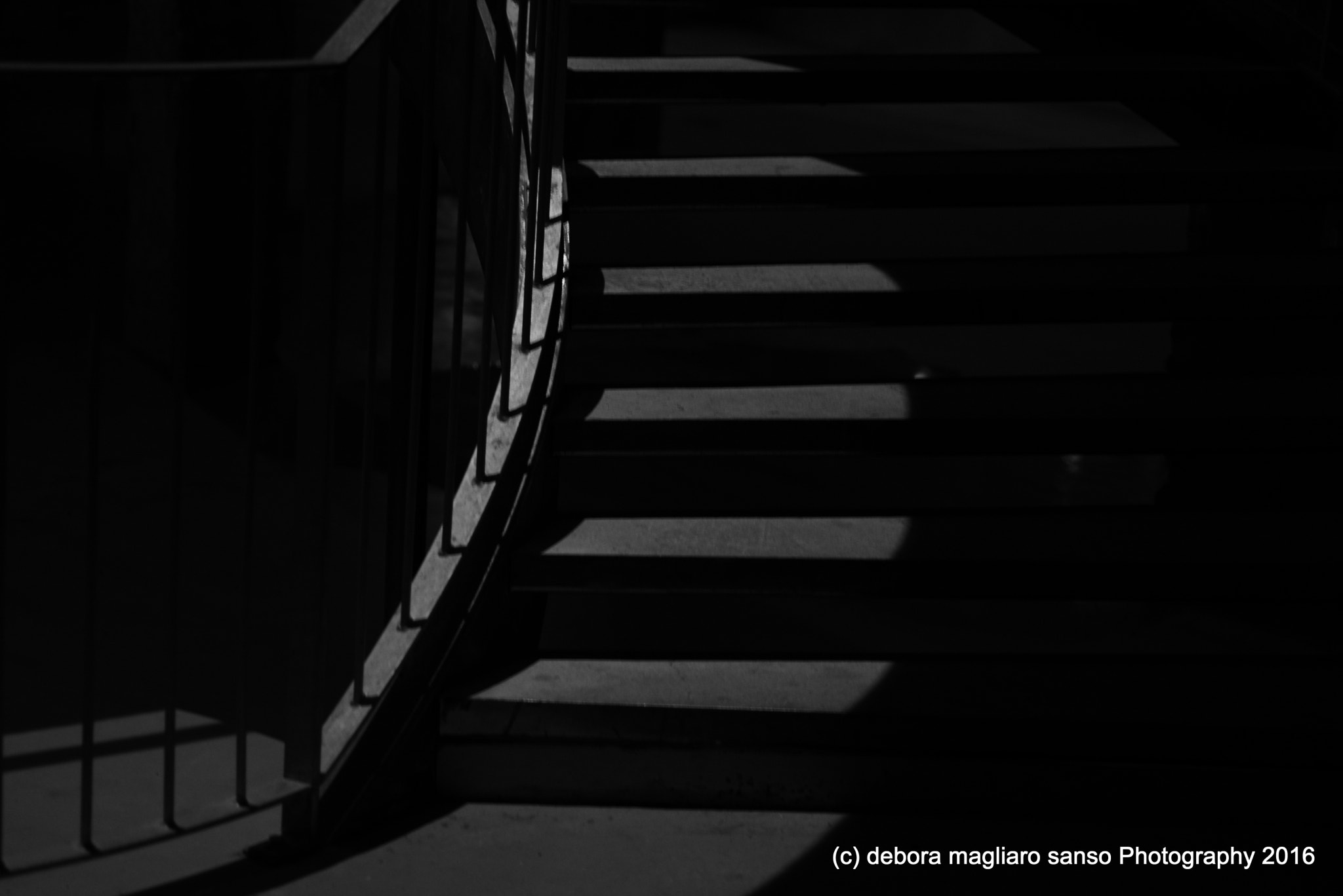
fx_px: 2239
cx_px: 672
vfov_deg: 22.6
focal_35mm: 60
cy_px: 448
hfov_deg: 33.4
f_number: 2.8
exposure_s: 1/15
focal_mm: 60
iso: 800
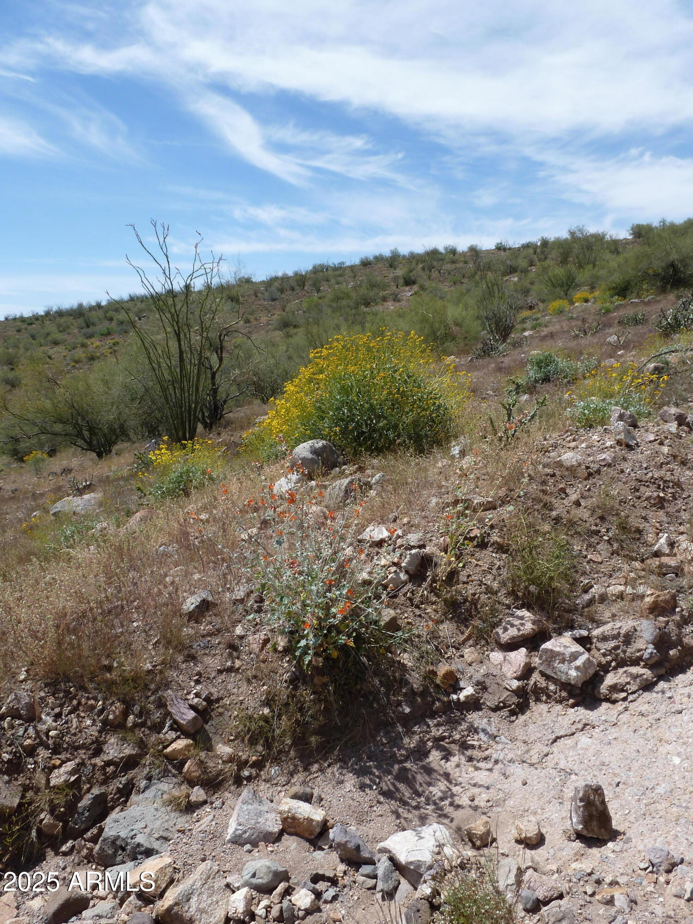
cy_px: 462
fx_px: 641
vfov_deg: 71.6
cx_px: 346
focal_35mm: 24
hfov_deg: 56.8
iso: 100
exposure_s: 1/500
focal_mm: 4.3
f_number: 5
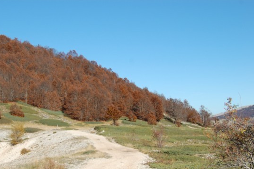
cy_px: 117
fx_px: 444
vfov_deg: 21.4
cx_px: 120
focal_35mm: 63
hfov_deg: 31.9
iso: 200
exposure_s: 1/500
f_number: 8
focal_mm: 30
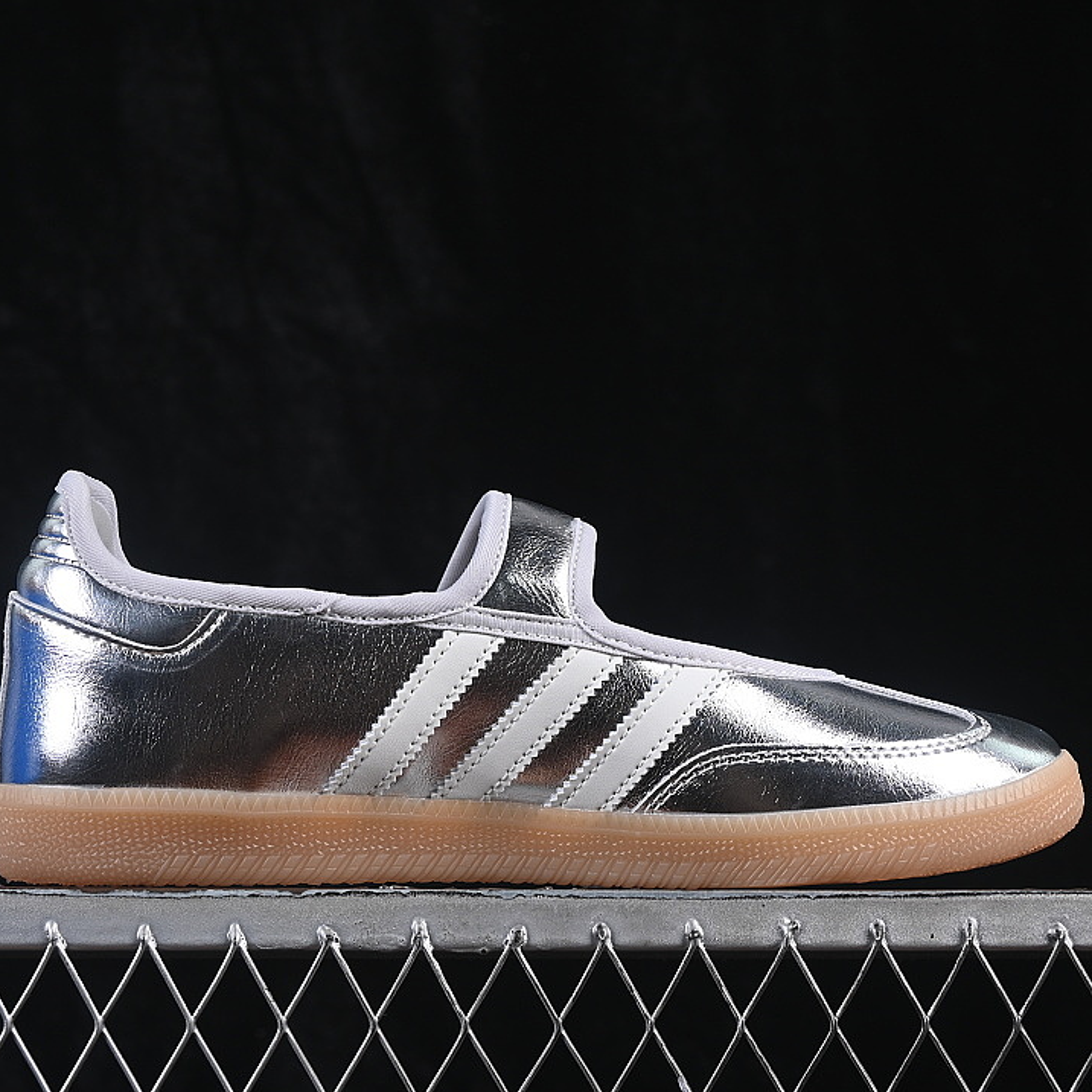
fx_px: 3426
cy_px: 547
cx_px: 525
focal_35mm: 96
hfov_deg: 18.1
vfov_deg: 18.1
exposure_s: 1/80
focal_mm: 50
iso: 160
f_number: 8
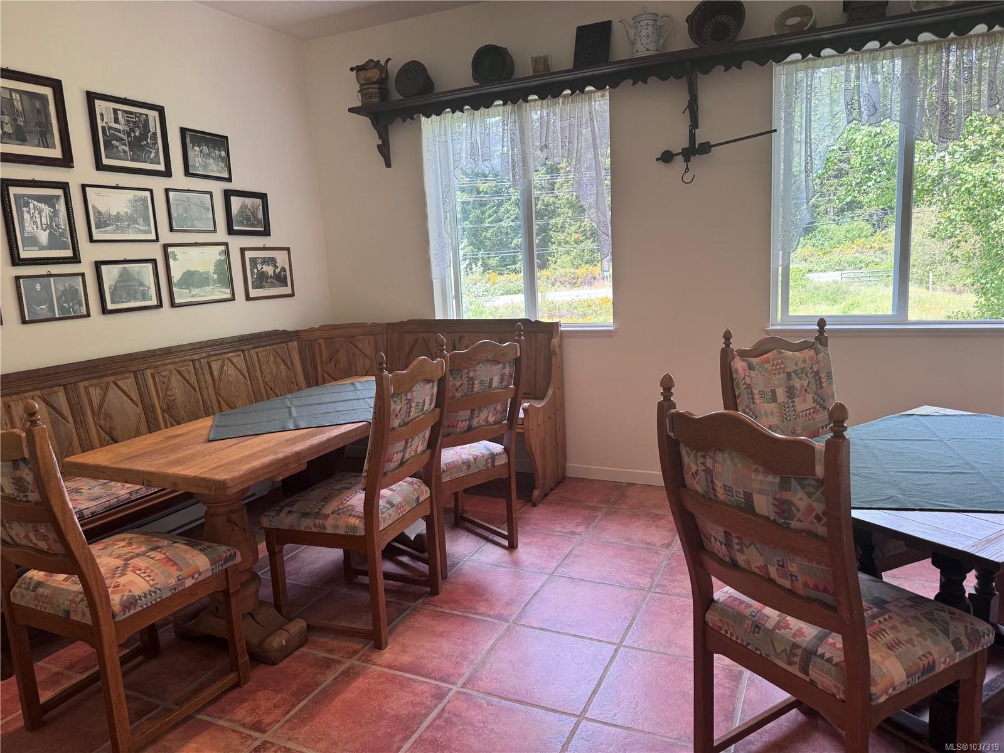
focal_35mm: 24
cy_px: 376
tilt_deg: -9.0
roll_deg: +3.2
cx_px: 502
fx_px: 696
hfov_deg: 71.6
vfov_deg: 56.8
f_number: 1.78
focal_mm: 6.76
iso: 100
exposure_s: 1/120
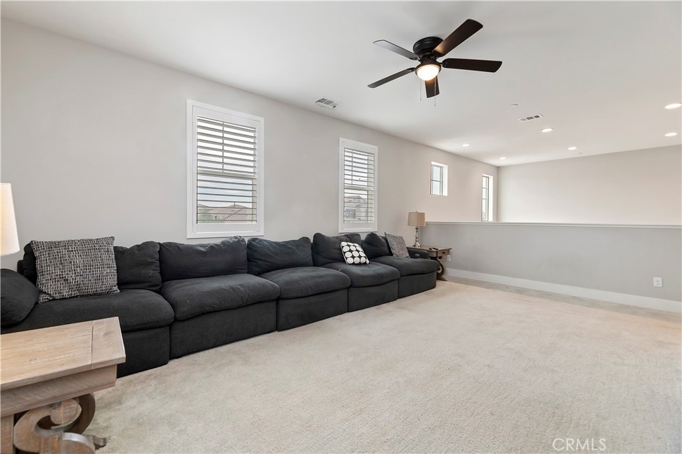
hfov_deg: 104.3
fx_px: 265
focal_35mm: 14
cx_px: 341
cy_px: 227
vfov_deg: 81.1
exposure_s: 1/5
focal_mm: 14
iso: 500
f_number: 10
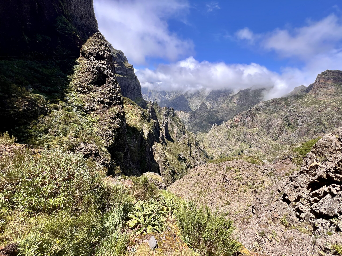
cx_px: 171
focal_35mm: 13
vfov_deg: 89.9
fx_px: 128
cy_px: 128
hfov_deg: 106.2
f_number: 1.8
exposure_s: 1/704
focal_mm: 1.57
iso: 32
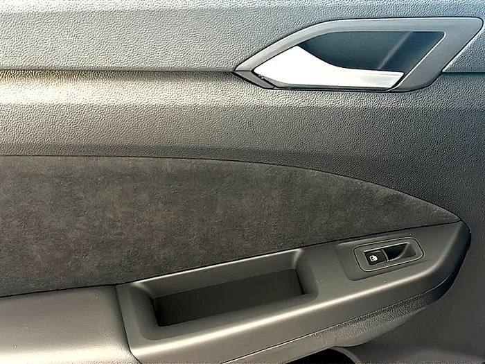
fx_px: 588
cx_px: 242
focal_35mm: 42
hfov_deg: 44.8
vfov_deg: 34.3
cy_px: 182
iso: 320
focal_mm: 6.86
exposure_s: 1/40
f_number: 1.78
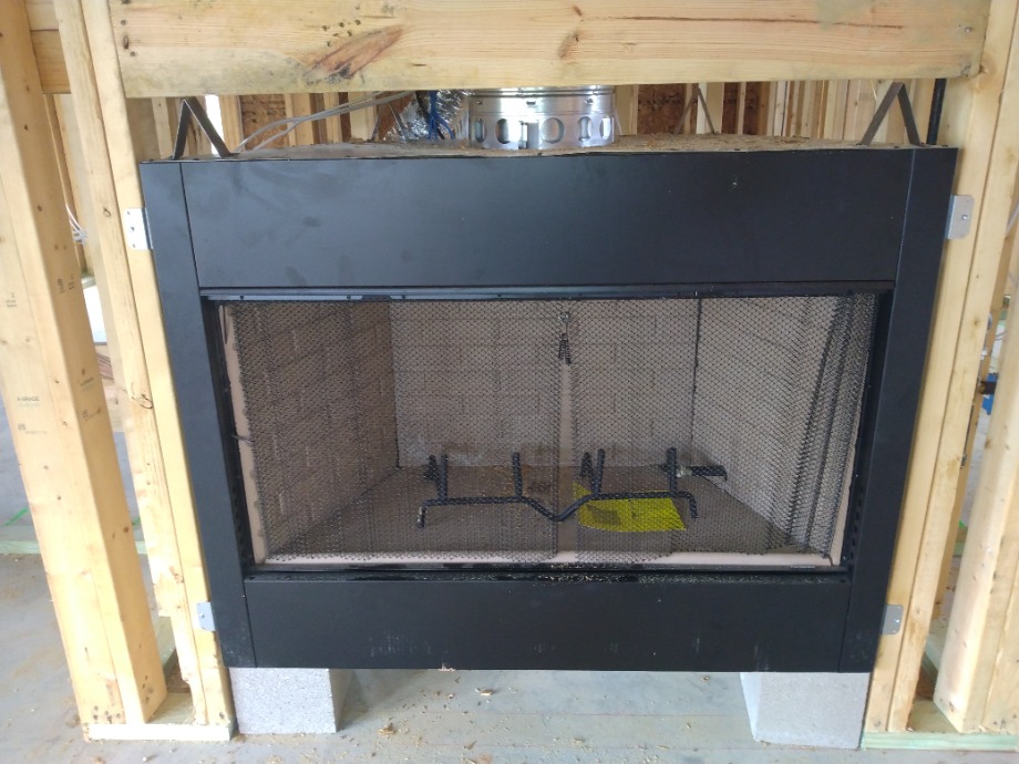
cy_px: 382
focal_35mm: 20
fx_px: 589
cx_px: 510
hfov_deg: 81.7
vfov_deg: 66.0
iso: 263
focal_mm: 3.54
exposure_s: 1/30
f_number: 2
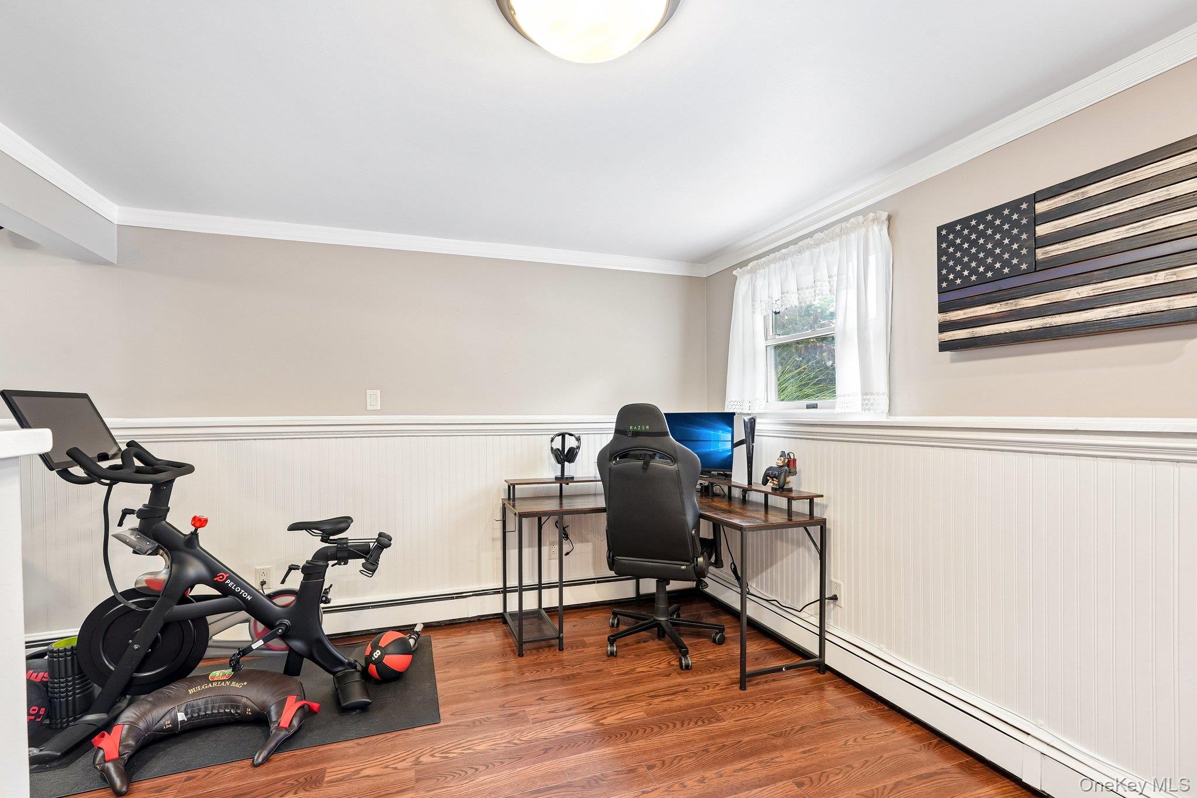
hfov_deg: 96.7
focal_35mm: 16
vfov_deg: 73.7
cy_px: 399
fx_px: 532
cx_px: 598
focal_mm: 16
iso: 400
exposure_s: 1/4
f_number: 9
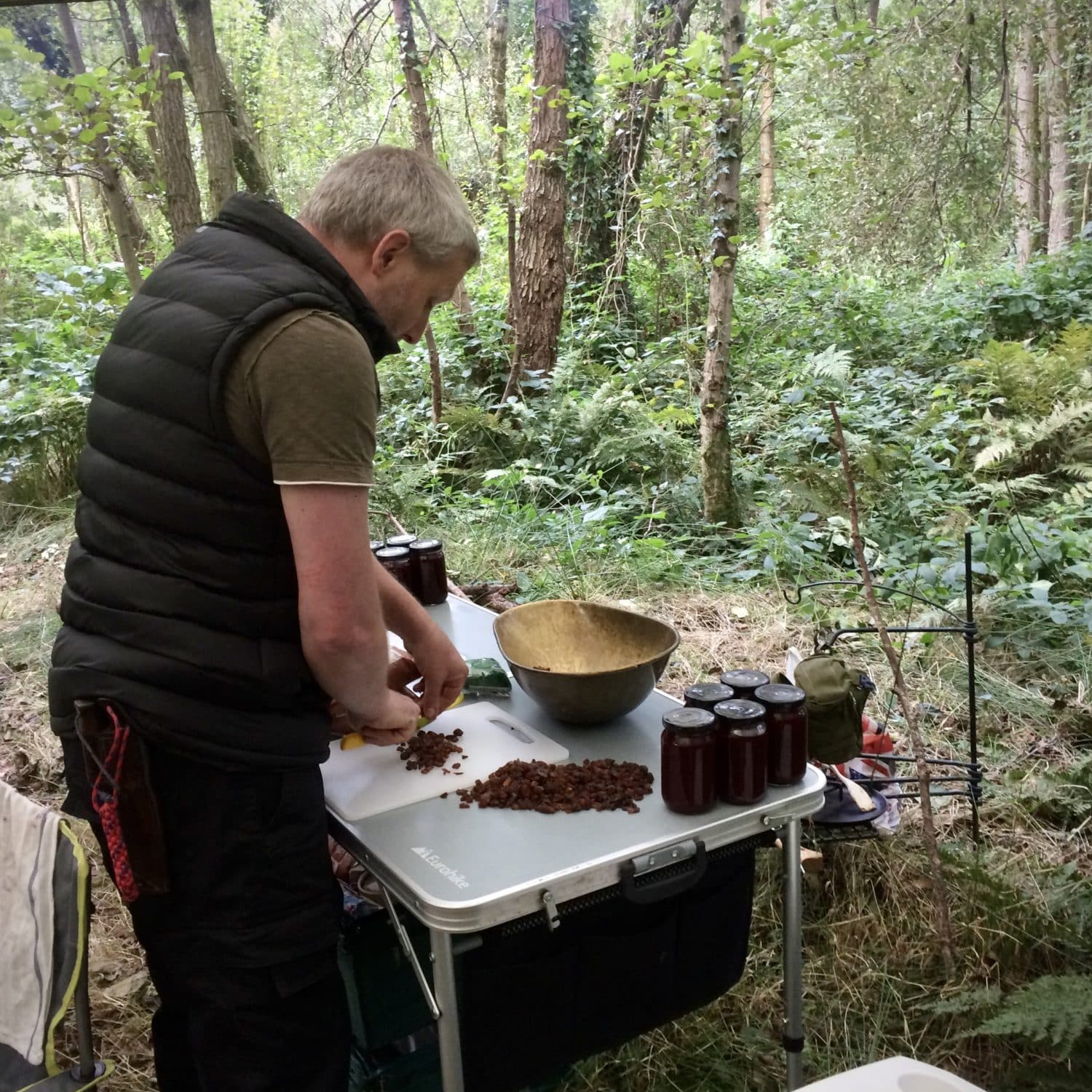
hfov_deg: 47.2
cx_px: 518
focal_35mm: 35
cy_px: 544
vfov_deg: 47.2
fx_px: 1249
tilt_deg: -12.1
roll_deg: +1.7
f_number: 2.2
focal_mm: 4.15
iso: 160
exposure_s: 1/33
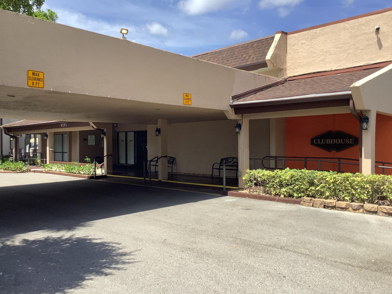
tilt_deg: -1.3
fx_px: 351
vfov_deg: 45.4
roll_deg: +2.9
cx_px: 196
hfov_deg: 58.4
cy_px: 147
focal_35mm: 31
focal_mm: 3.3
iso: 25
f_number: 2.4
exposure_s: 1/886
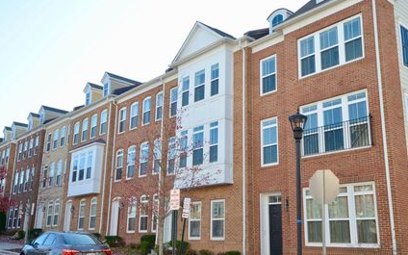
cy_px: 137
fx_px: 400
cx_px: 183
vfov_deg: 35.3
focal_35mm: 36
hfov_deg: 53.9
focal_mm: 20
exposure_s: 1/200
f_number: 16
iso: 1000
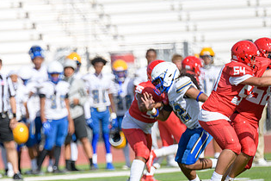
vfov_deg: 2.5
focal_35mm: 553
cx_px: 71
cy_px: 150
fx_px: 4163
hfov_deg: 3.7
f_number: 2.8
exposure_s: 1/3200
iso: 200
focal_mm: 300
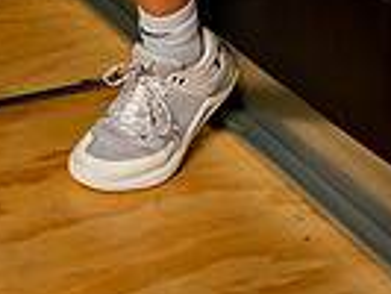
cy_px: -344
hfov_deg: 15.0
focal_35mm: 130
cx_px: 41
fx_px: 1470
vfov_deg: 10.3
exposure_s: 1/250
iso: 400
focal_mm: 40
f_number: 7.1
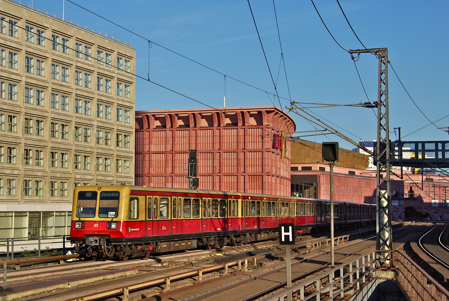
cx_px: 224
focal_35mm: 64
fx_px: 799
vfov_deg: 21.3
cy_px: 150
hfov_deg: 31.4
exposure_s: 1/350
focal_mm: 42.5
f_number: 9.5
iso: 100
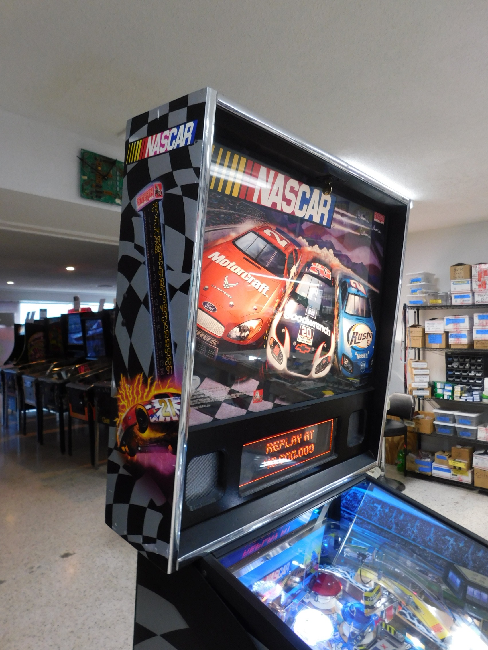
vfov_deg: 73.9
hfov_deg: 58.9
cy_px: 325
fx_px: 432
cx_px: 244
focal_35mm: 23
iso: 140
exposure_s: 1/30
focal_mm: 4
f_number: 3
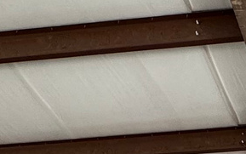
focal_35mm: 105
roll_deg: -0.2
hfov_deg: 18.3
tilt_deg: +3.8
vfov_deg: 9.5
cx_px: 334
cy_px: 471
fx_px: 704
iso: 50
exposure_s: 1/99
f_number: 2.2
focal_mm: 2.22
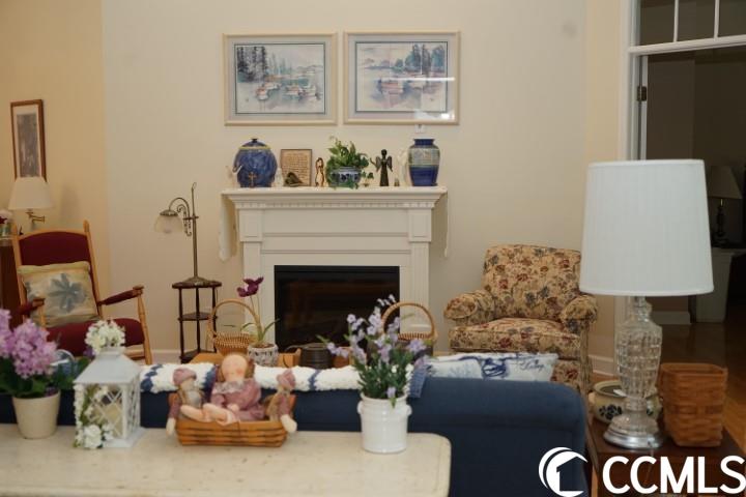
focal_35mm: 41
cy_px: 248
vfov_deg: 32.6
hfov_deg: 47.4
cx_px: 373
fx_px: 850
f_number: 4
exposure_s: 1/160
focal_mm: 41
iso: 800
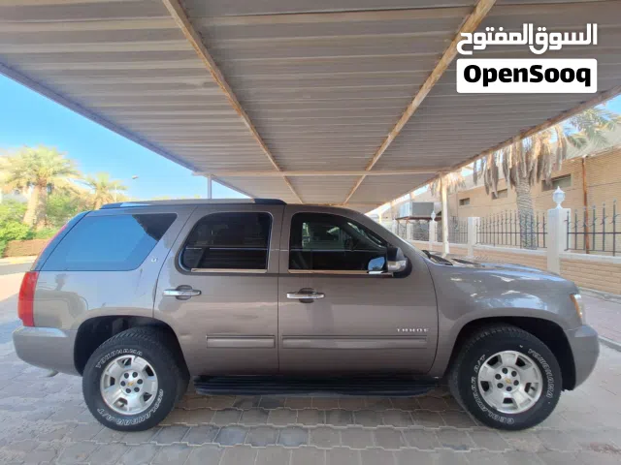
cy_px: 232
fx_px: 233
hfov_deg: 106.2
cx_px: 310
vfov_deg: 89.9
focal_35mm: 13
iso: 40
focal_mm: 1.74
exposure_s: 1/153
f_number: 2.2
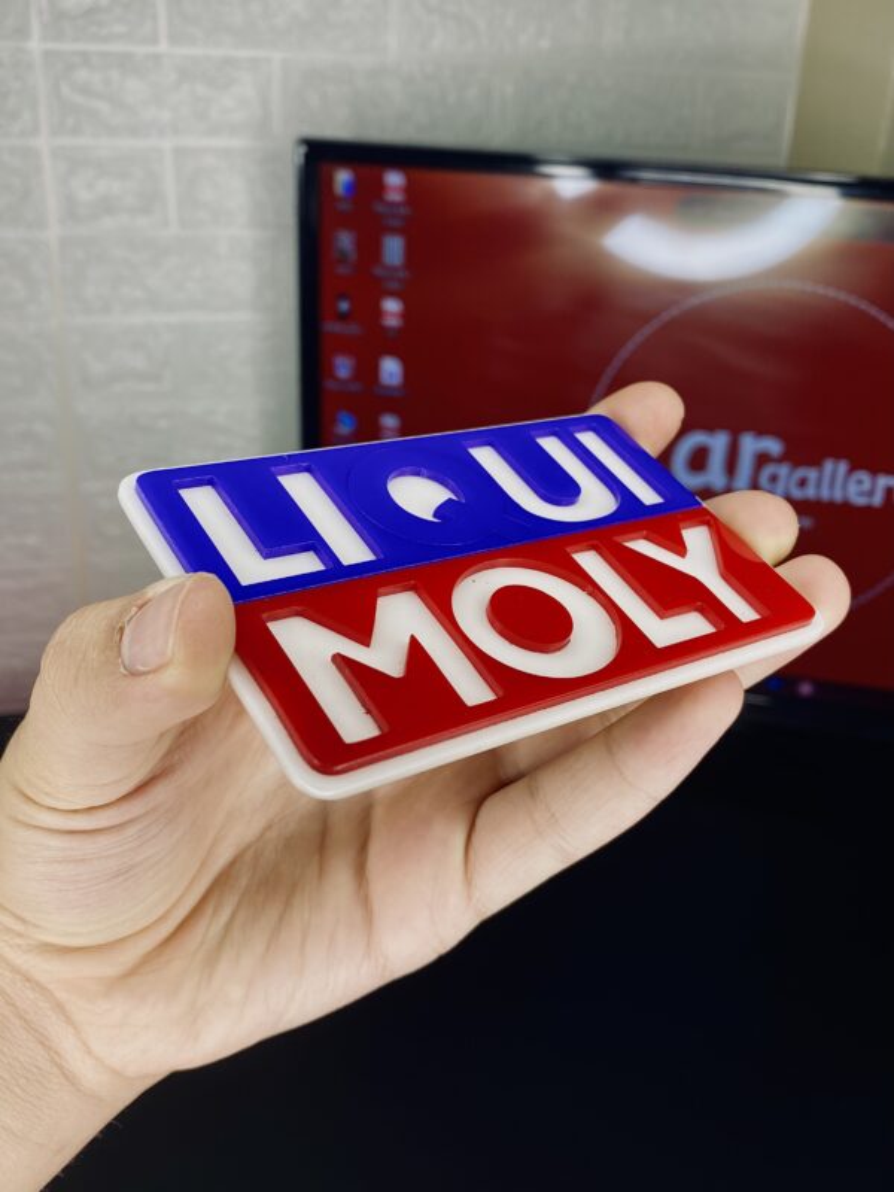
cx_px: 447
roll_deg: -2.9
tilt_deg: -21.3
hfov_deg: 53.1
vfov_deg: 67.3
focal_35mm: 26
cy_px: 596
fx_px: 895
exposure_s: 1/144
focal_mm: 4.25
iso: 32
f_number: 1.8
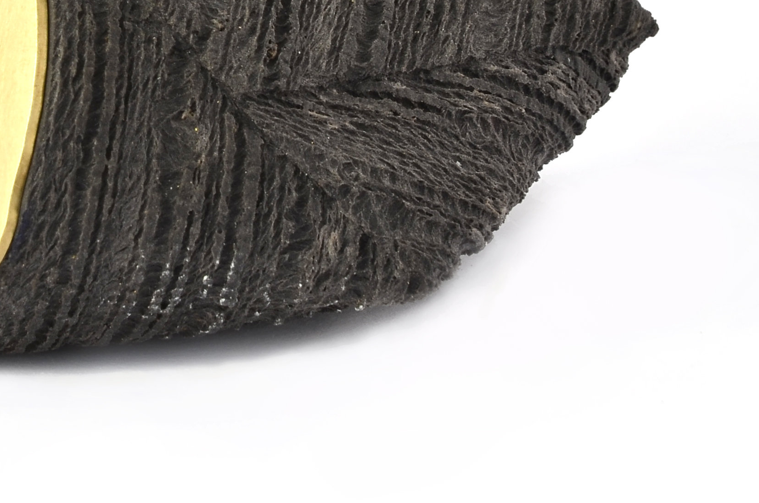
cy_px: 6
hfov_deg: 6.6
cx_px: 102
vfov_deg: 4.4
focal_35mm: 313
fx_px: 6586
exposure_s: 1/100
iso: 100
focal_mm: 70
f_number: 16
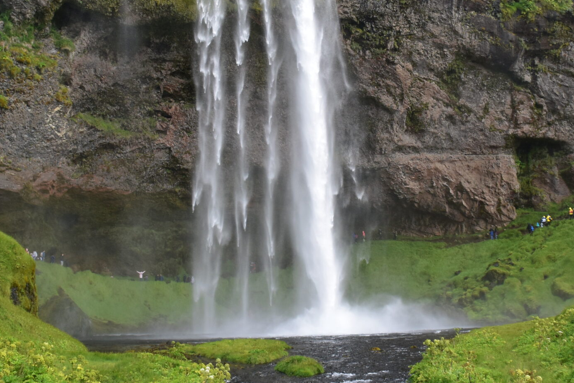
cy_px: 123
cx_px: 315
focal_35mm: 50
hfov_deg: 39.6
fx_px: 797
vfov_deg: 26.8
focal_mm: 18
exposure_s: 1/200
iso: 400
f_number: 10
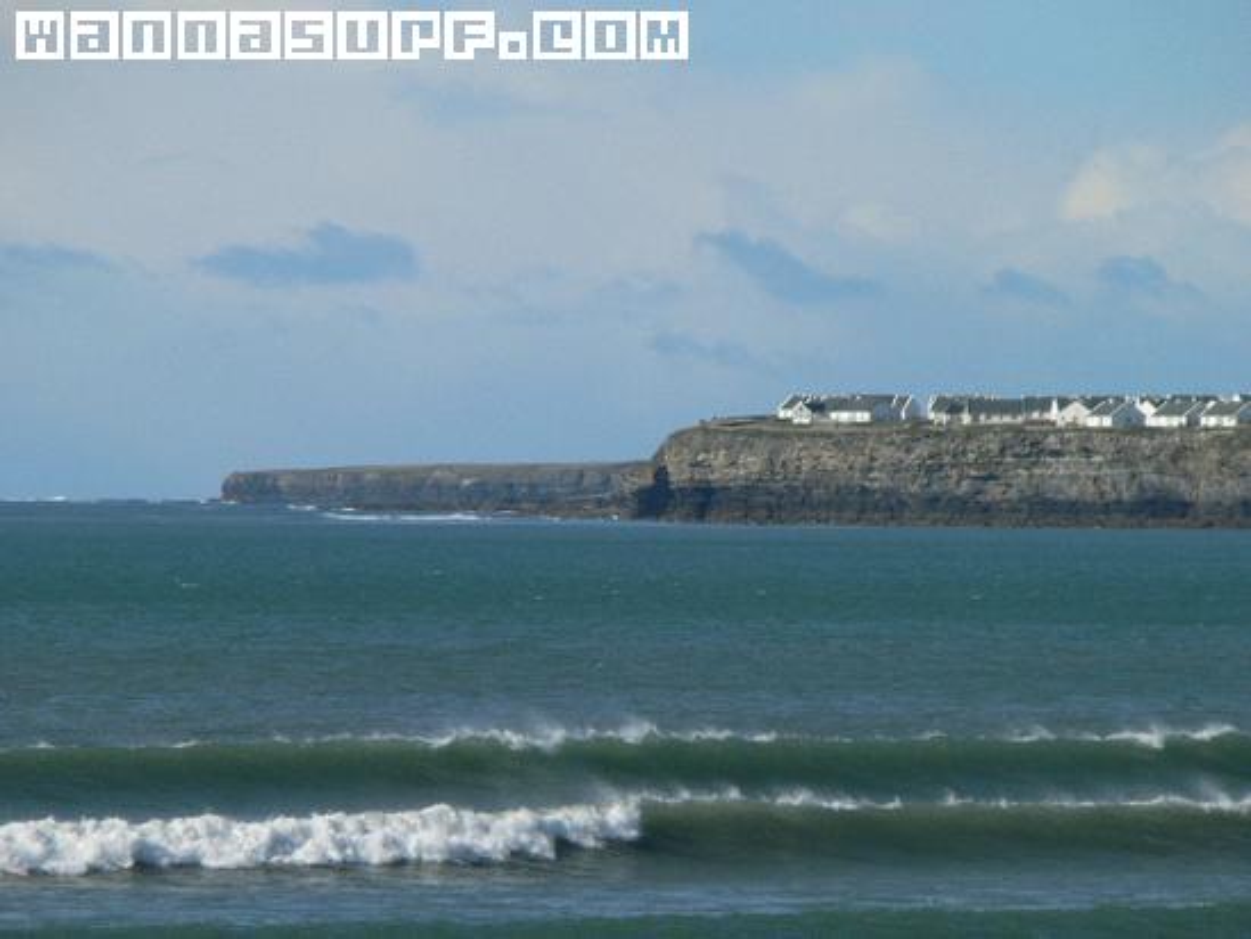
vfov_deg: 3.4
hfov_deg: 4.6
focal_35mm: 432
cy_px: 470
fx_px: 15616
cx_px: 626
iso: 100
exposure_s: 1/1300
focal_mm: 72
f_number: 4.5
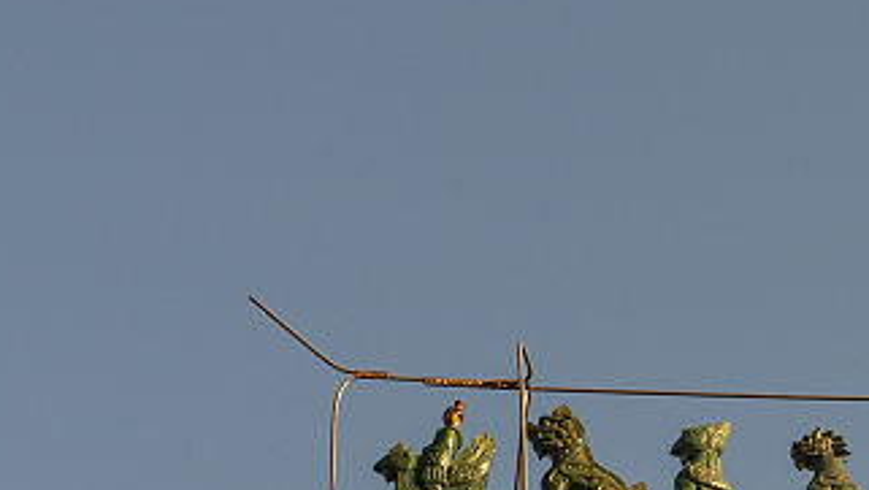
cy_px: 612
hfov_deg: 9.0
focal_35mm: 235
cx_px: 1243
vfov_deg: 5.2
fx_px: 5418
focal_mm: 60
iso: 100
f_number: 11
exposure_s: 1/160
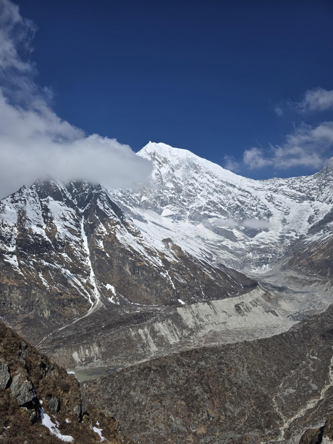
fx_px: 295
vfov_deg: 73.9
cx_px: 166
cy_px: 222
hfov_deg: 58.9
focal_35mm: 23
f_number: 1.7
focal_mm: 6.3
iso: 12
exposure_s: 1/1854
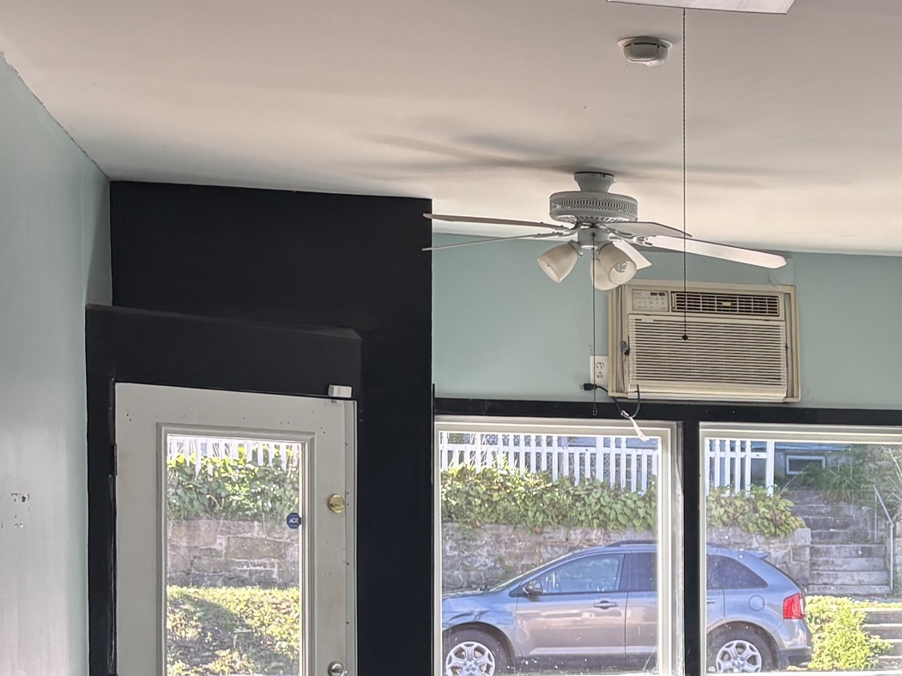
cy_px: 645
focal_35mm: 76
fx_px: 1980
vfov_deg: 18.9
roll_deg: -0.6
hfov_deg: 23.9
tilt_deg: -4.6
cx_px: 1013
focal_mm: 5.96
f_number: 1.6
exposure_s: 1/133
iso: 64
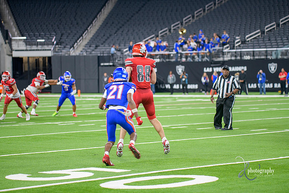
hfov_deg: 16.4
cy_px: 96
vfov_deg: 11.0
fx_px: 1004
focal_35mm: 125
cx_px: 144
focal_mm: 125
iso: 1000
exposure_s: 1/400
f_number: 2.8
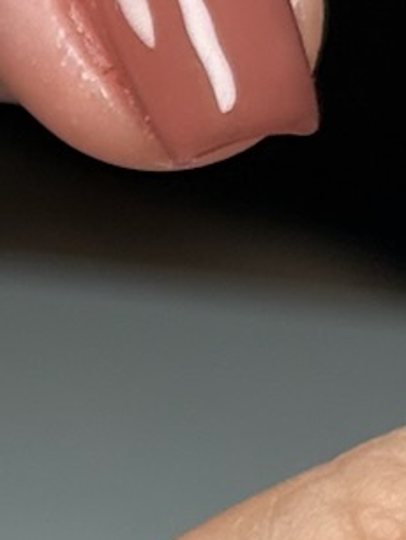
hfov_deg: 4.6
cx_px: -311
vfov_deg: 6.1
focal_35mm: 321
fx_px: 5013
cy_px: 791
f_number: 1.78
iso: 64
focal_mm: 6.76
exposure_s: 1/837
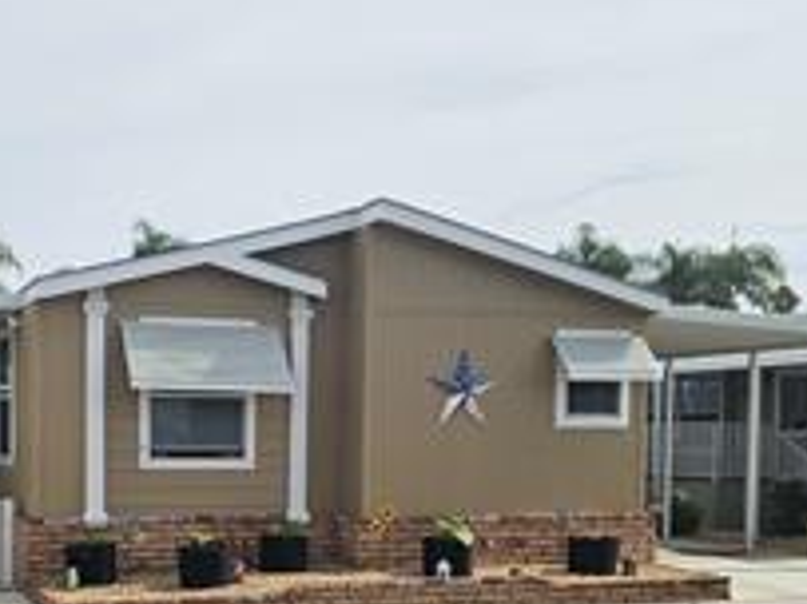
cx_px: 175
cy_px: 511
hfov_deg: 36.4
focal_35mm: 51
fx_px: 1188
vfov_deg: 27.8
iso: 10
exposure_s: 1/1262
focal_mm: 6.3
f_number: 1.7
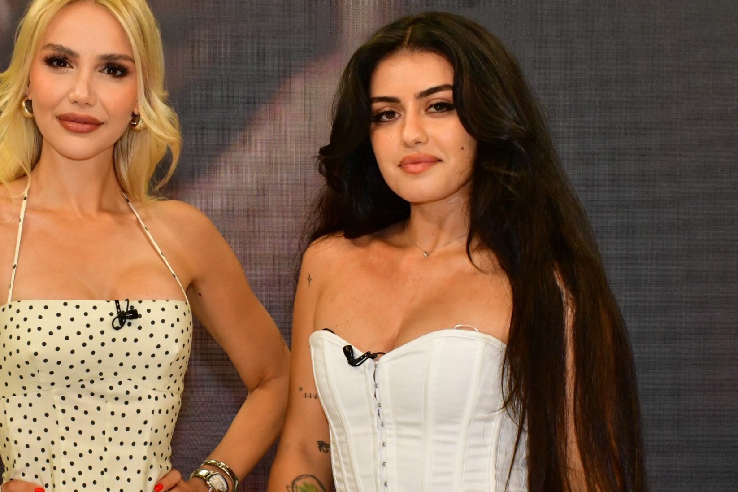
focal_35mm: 112
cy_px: 275
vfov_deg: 12.2
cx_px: 218
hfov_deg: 18.2
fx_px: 2296
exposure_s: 1/100
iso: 2000
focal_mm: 48
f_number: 13
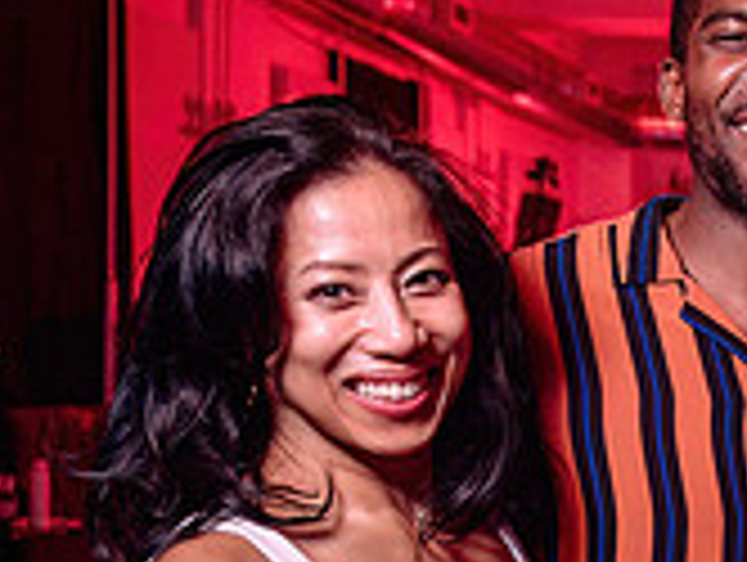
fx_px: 2118
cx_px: 1152
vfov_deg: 15.0
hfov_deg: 17.7
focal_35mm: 98
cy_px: 483
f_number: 3.2
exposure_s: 1/60
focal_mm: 24
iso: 800
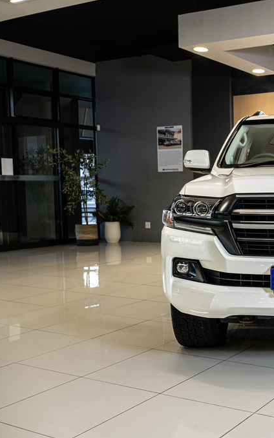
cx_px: 317
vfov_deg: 46.2
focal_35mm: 43
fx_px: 514
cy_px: 219
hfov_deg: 26.9
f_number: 4
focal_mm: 28
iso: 640
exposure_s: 1/125
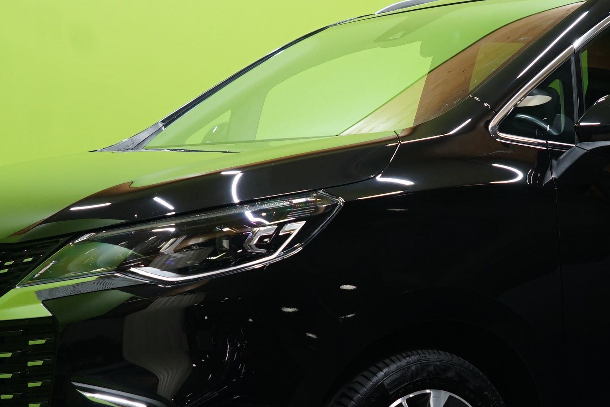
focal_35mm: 86
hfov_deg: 23.4
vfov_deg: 15.9
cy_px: 246
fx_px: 1457
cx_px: 442
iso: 640
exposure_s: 1/20
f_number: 5
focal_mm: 33
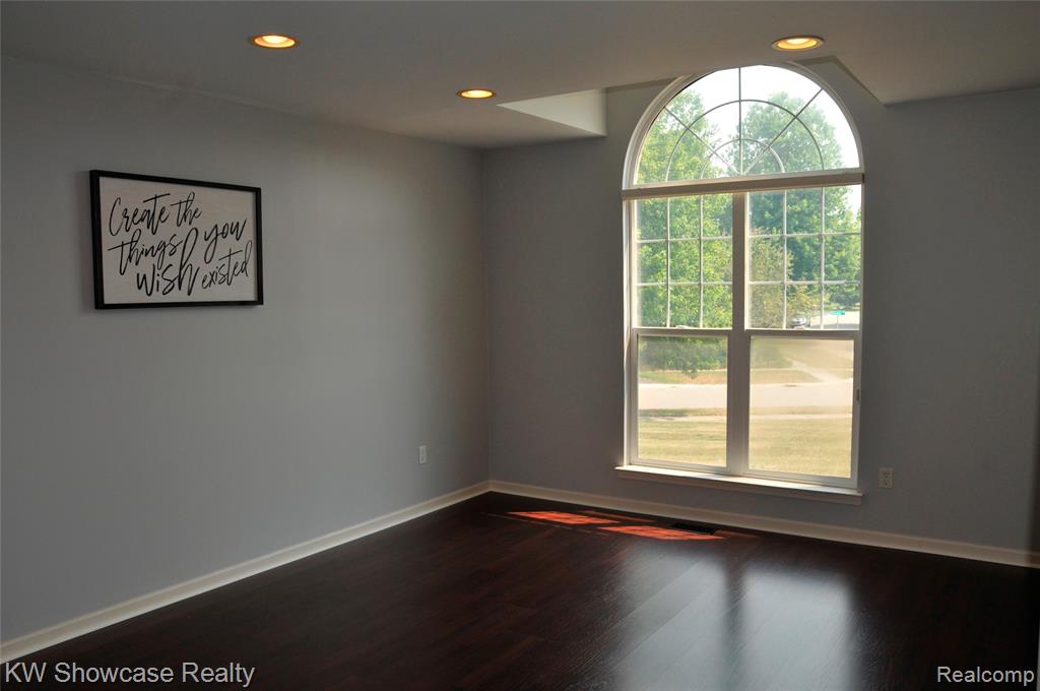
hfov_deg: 67.4
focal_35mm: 27
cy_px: 346
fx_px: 779
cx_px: 520
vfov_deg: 47.8
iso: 400
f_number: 7.1
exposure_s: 1/250
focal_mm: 18
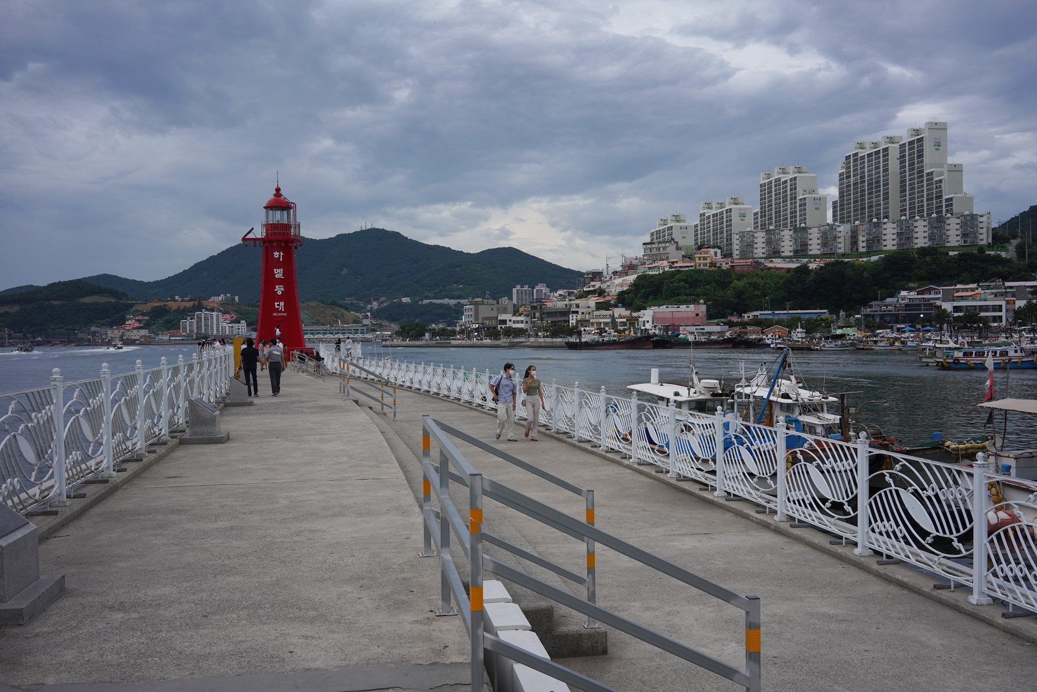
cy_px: 346
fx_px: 1008
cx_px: 518
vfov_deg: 37.9
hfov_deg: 54.4
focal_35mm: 35
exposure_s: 1/100
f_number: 9
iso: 400
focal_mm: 35
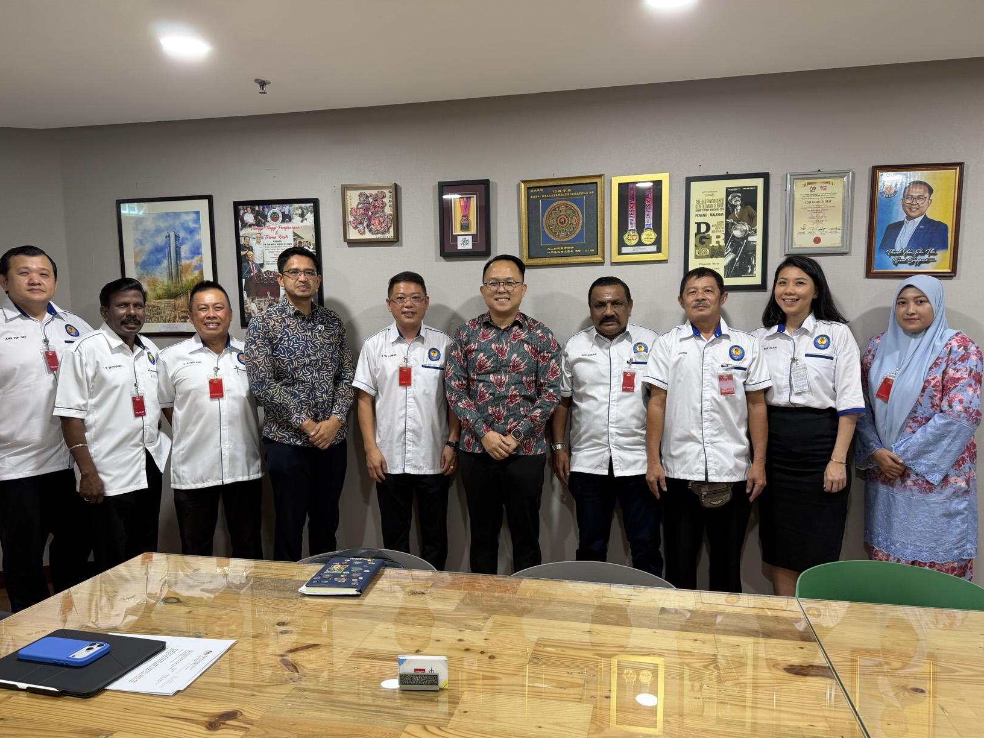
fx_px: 711
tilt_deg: -5.6
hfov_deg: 69.4
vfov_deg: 54.9
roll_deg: +1.1
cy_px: 383
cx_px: 481
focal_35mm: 25
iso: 125
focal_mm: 6.76
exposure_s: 1/50
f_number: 1.78
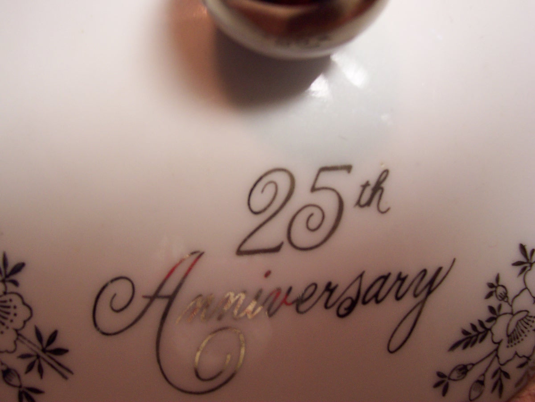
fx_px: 572
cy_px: 201
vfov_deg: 38.7
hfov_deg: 50.1
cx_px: 268
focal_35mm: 37
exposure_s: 1/30
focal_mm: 5.6
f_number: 2.8
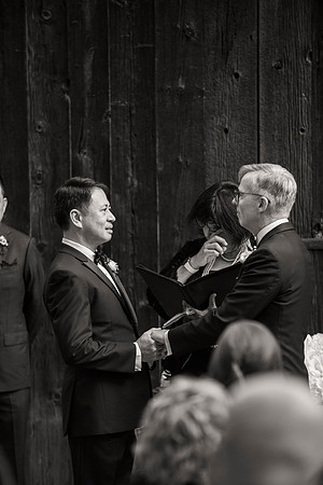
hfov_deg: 8.1
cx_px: 162
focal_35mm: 170
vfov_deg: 12.1
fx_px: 2288
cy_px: 242
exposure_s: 1/320
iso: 800
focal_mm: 170
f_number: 3.5
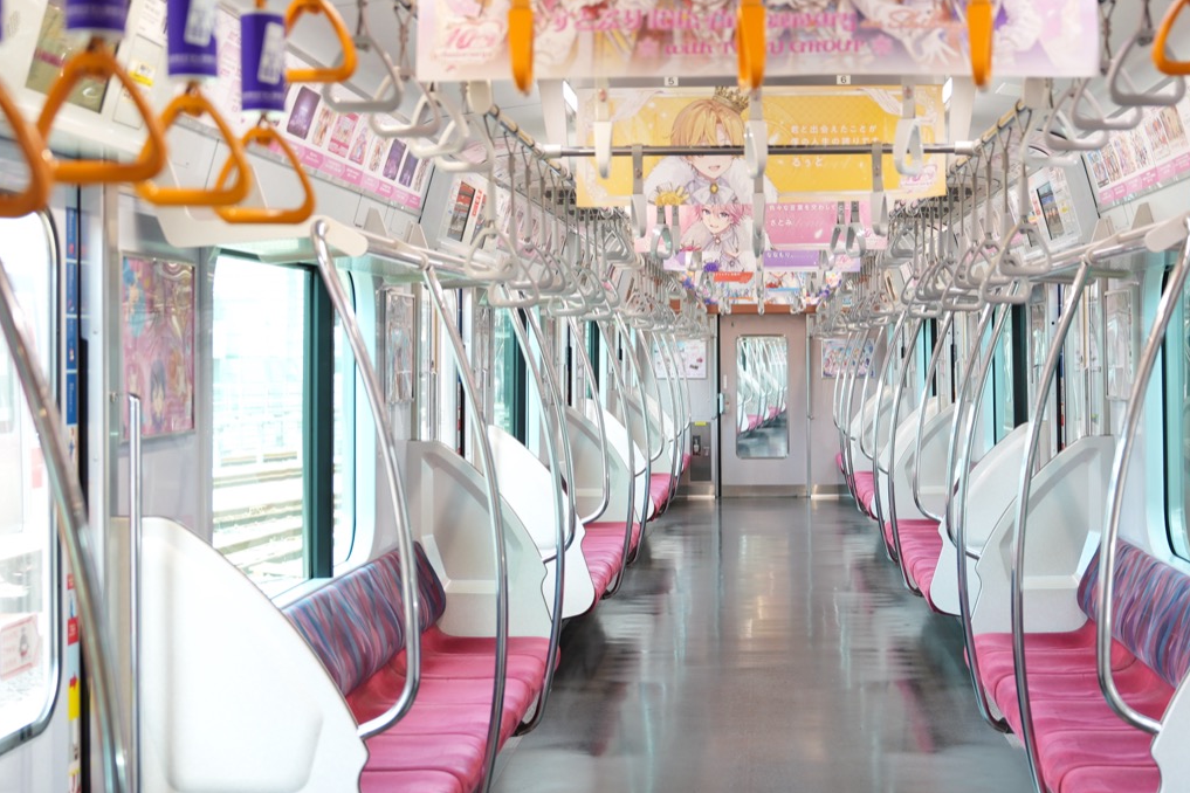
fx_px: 1950
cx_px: 757
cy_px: 396
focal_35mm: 59
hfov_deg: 33.7
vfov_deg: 23.0
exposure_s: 1/30
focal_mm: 30
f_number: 2.8
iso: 160
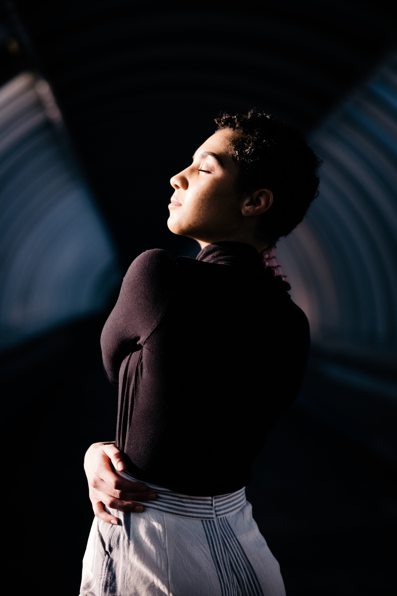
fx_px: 1389
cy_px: 298
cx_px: 198
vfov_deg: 24.2
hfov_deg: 16.3
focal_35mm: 84
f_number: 2
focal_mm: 56
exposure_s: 1/8000
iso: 500
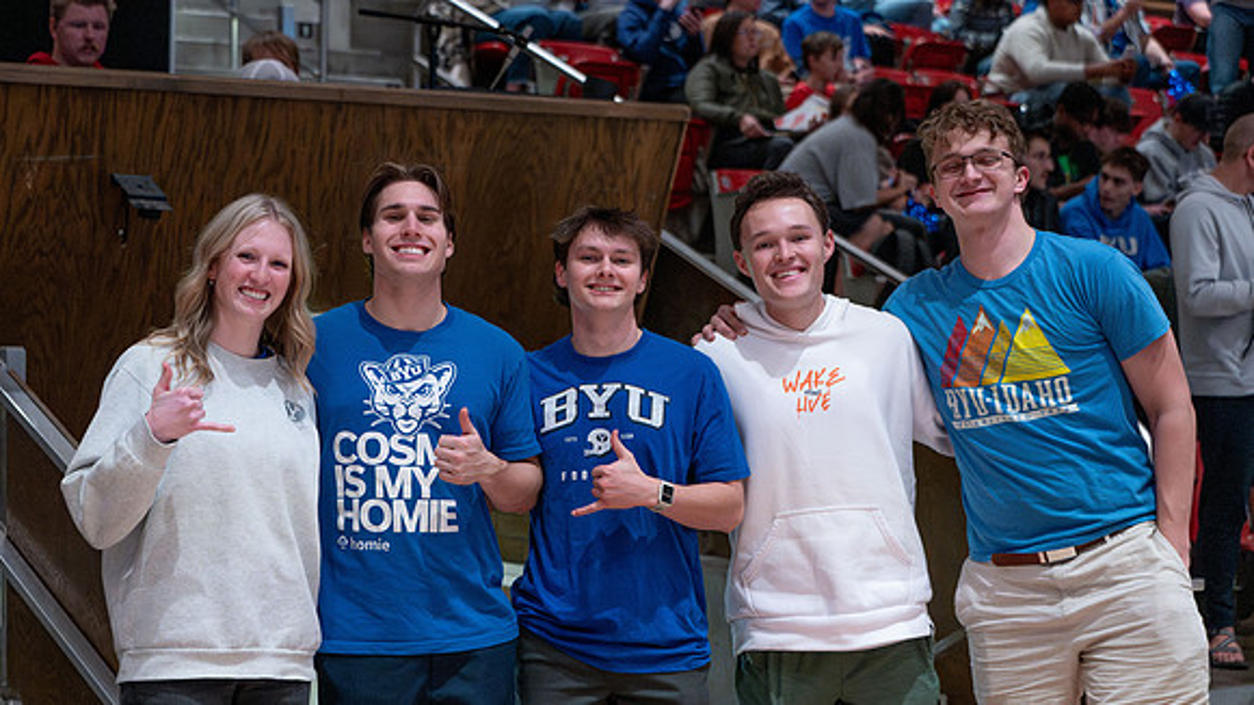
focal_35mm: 77
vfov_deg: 15.7
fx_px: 2549
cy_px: 432
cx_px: 598
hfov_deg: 27.6
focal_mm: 70
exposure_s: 1/250
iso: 12800
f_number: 3.5
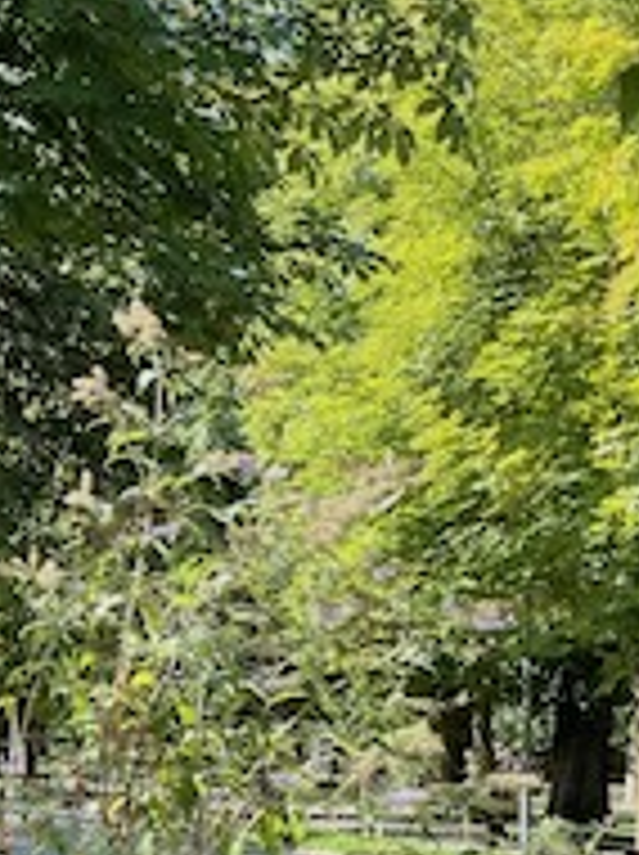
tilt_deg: +4.2
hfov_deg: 14.8
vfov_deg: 21.2
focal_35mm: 92
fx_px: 2269
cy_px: 576
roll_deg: -2.7
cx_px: -346
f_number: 1.6
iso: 32
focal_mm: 4.2
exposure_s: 1/361
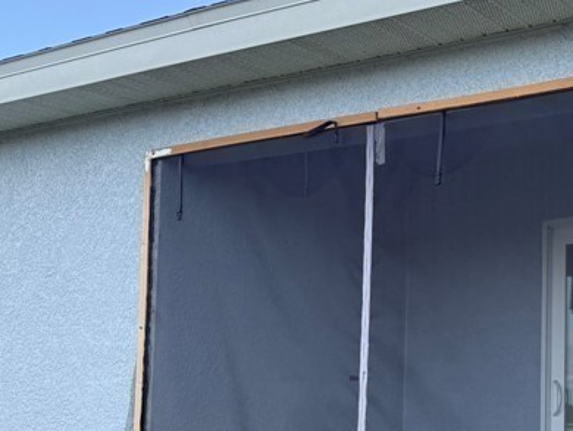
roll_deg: +0.0
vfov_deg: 22.9
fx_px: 1043
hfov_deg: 28.9
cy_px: 353
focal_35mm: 63
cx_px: 560
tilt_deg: +6.3
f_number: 1.78
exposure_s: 1/1032
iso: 100
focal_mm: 6.76
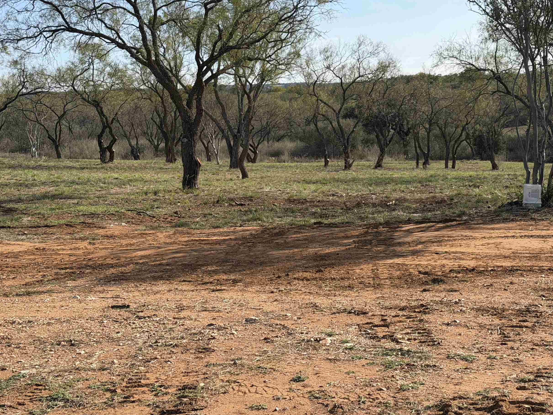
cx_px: 333
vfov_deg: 24.0
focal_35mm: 61
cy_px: 160
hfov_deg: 31.6
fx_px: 975
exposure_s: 1/5587
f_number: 1.78
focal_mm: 6.76
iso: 100
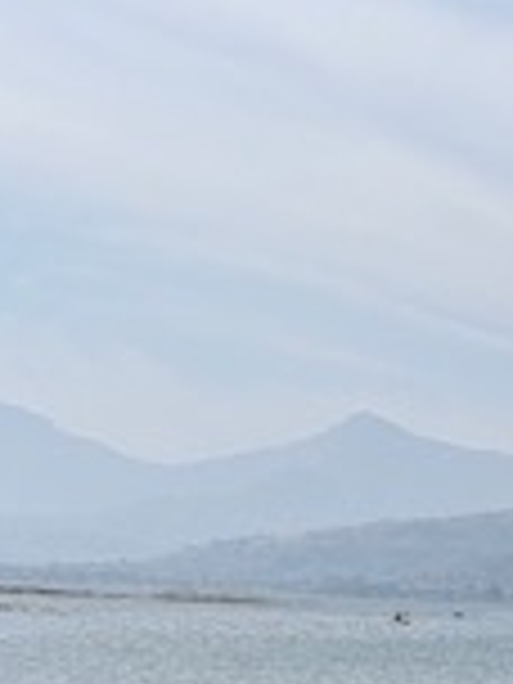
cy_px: 706
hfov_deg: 11.7
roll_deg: -2.8
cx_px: 839
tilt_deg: -1.7
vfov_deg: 16.0
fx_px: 2371
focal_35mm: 120
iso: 50
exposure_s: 1/6993
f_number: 1.6
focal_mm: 5.96
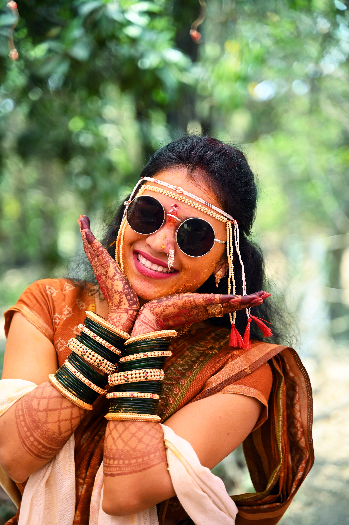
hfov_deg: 18.2
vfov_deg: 27.0
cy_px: 262
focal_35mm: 75
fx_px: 1092
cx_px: 174
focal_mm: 75
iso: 250
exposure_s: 1/250
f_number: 2.8
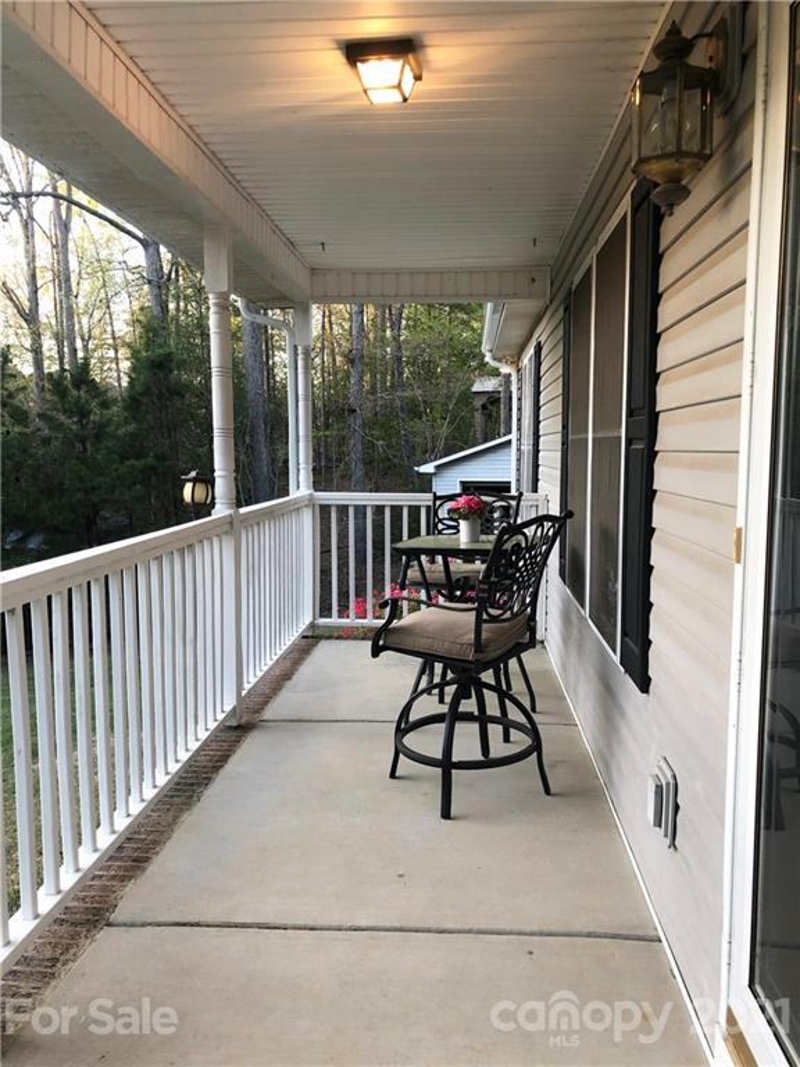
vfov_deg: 63.4
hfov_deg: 49.7
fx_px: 863
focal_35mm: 28
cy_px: 534
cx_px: 400
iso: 25
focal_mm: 4
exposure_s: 1/40
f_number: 1.8
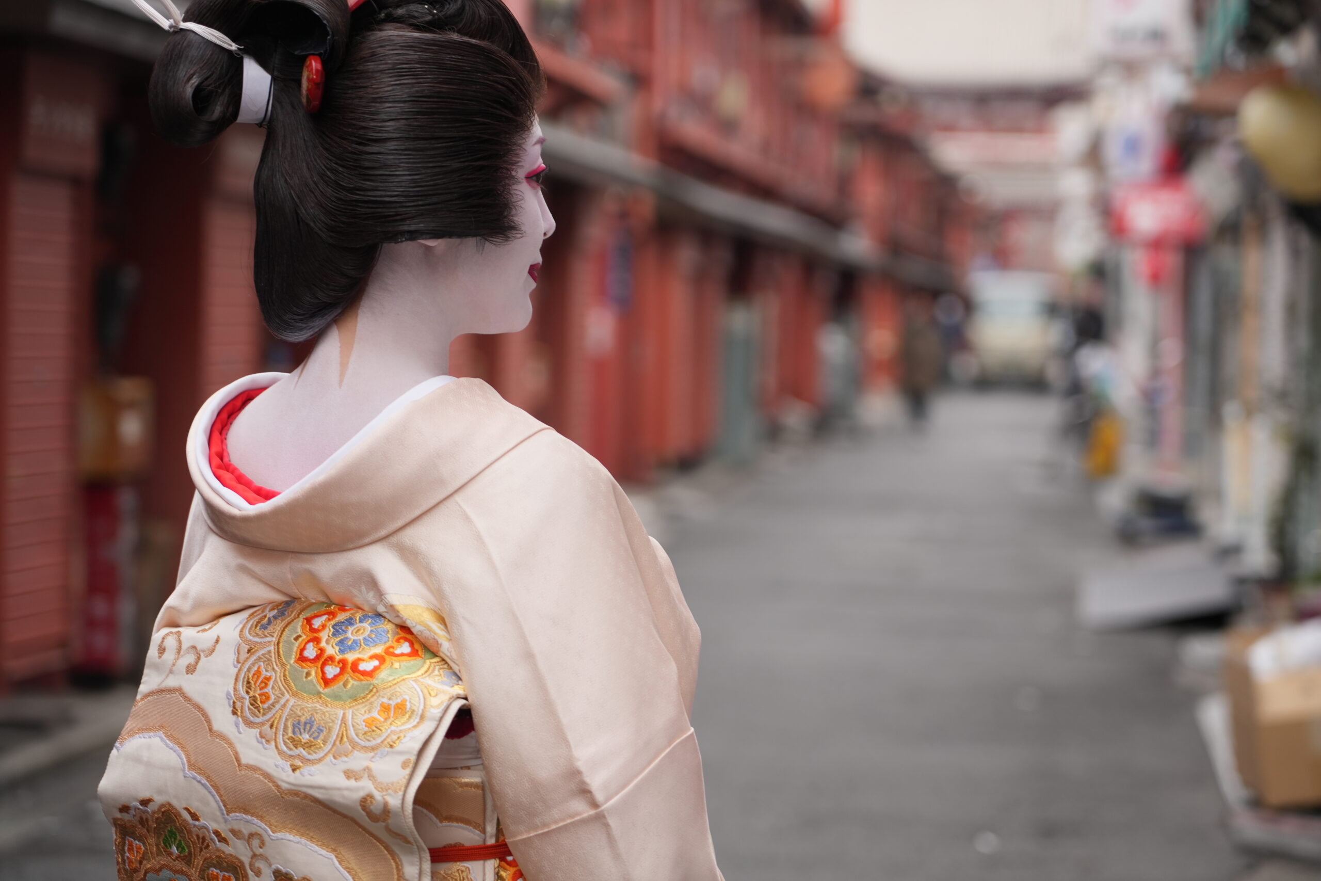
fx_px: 3853
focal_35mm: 105
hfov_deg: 19.5
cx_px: 660
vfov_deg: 13.0
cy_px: 440
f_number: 4
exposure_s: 1/320
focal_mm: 105
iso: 250
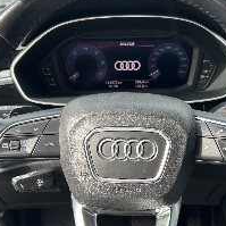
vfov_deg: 35.3
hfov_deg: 35.3
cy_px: 134
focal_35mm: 48
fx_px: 355
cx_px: 132
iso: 50
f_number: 1.5
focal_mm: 5.7
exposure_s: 1/365
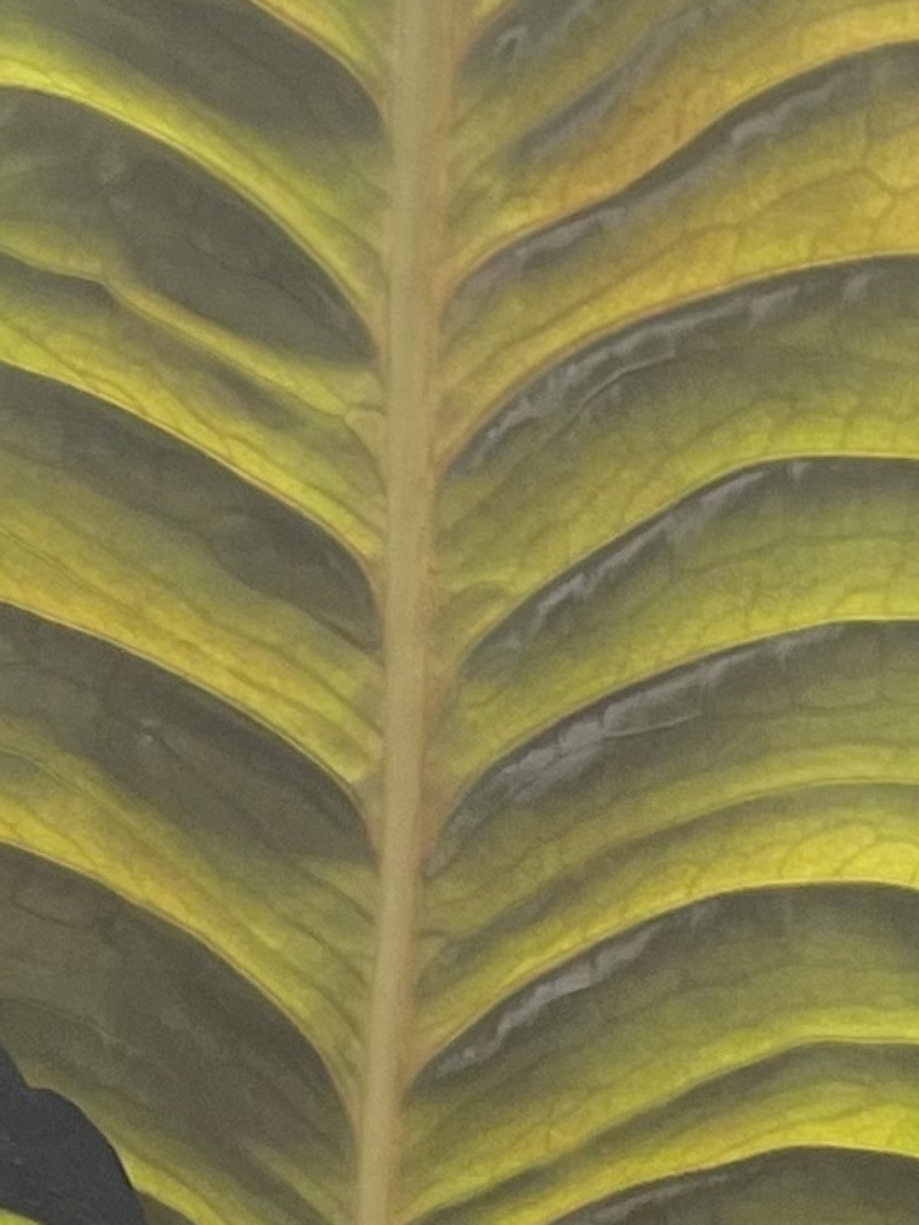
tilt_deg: -8.6
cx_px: 408
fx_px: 5487
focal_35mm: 155
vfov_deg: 12.7
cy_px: 850
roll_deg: -1.4
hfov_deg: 9.6
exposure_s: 1/50
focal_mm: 5.1
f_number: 1.6
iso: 64
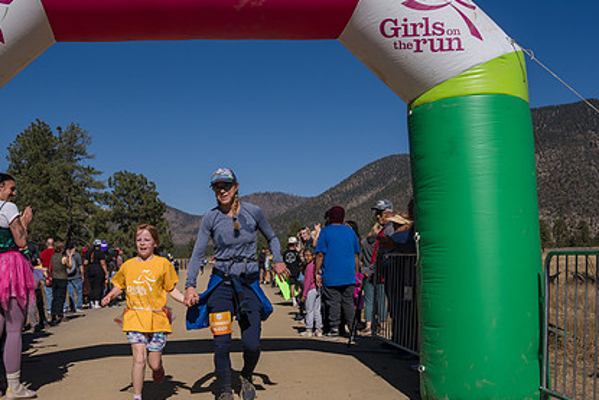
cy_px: 203
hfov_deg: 44.8
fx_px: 716
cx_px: 200
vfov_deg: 31.2
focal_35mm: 43
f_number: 4
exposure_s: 1/8000
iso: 250
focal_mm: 24
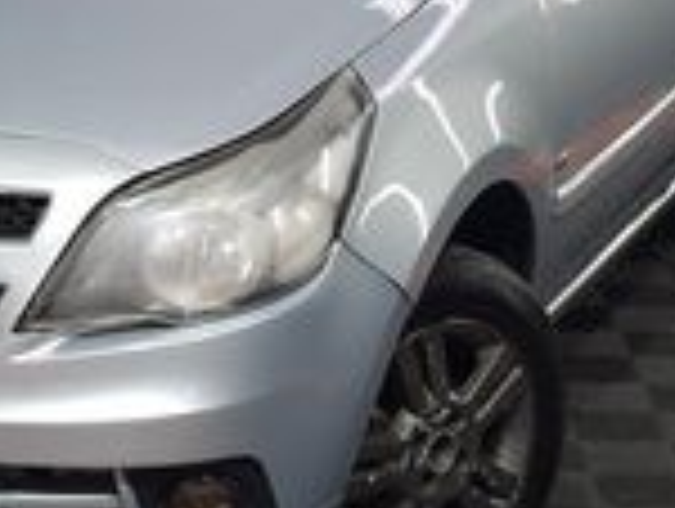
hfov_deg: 26.7
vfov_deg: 20.1
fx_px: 1406
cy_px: 49
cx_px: 180
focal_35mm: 72
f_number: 1.8
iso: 160
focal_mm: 5.54
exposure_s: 1/60
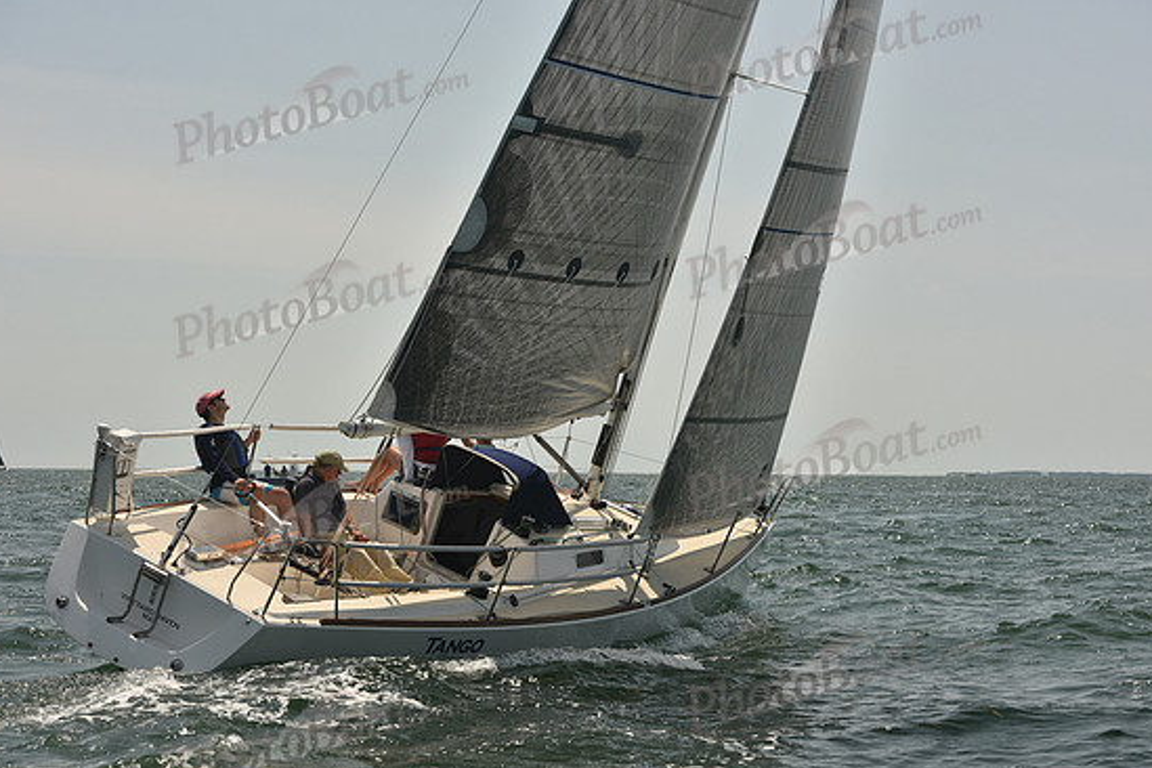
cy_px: 383
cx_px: 579
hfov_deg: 27.3
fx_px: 2368
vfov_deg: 18.4
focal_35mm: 74
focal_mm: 70
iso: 320
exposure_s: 1/1000
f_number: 7.1
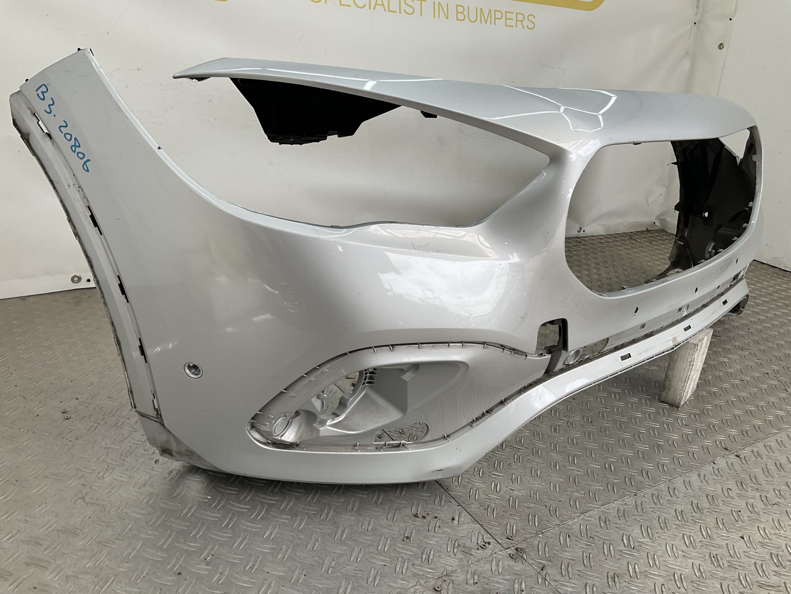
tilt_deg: -20.7
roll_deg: -7.7
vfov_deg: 48.2
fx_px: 663
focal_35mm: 29
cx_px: 396
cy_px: 297
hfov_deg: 61.7
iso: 16
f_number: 1.8
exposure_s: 1/248
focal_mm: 3
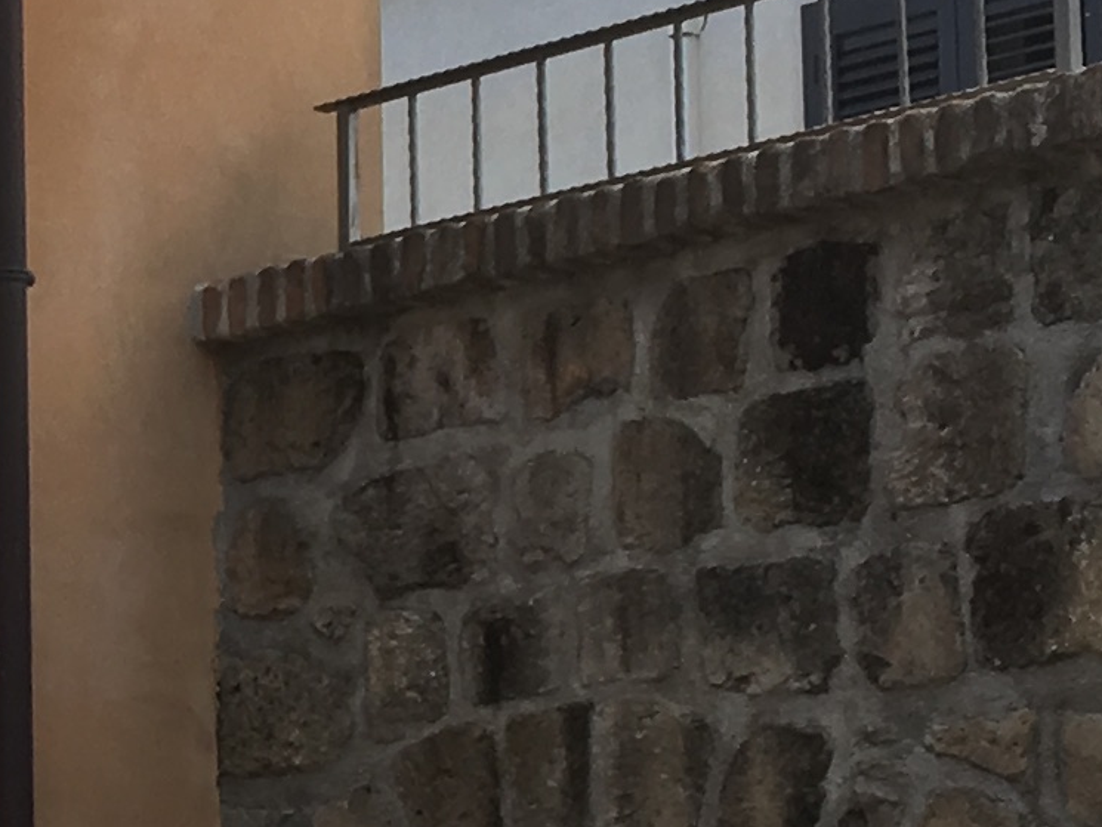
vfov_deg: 9.4
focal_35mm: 157
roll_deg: +0.3
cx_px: -561
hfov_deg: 12.0
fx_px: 4999
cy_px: 679
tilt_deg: +8.1
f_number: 2.2
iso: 25
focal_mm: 4.15
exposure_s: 1/818
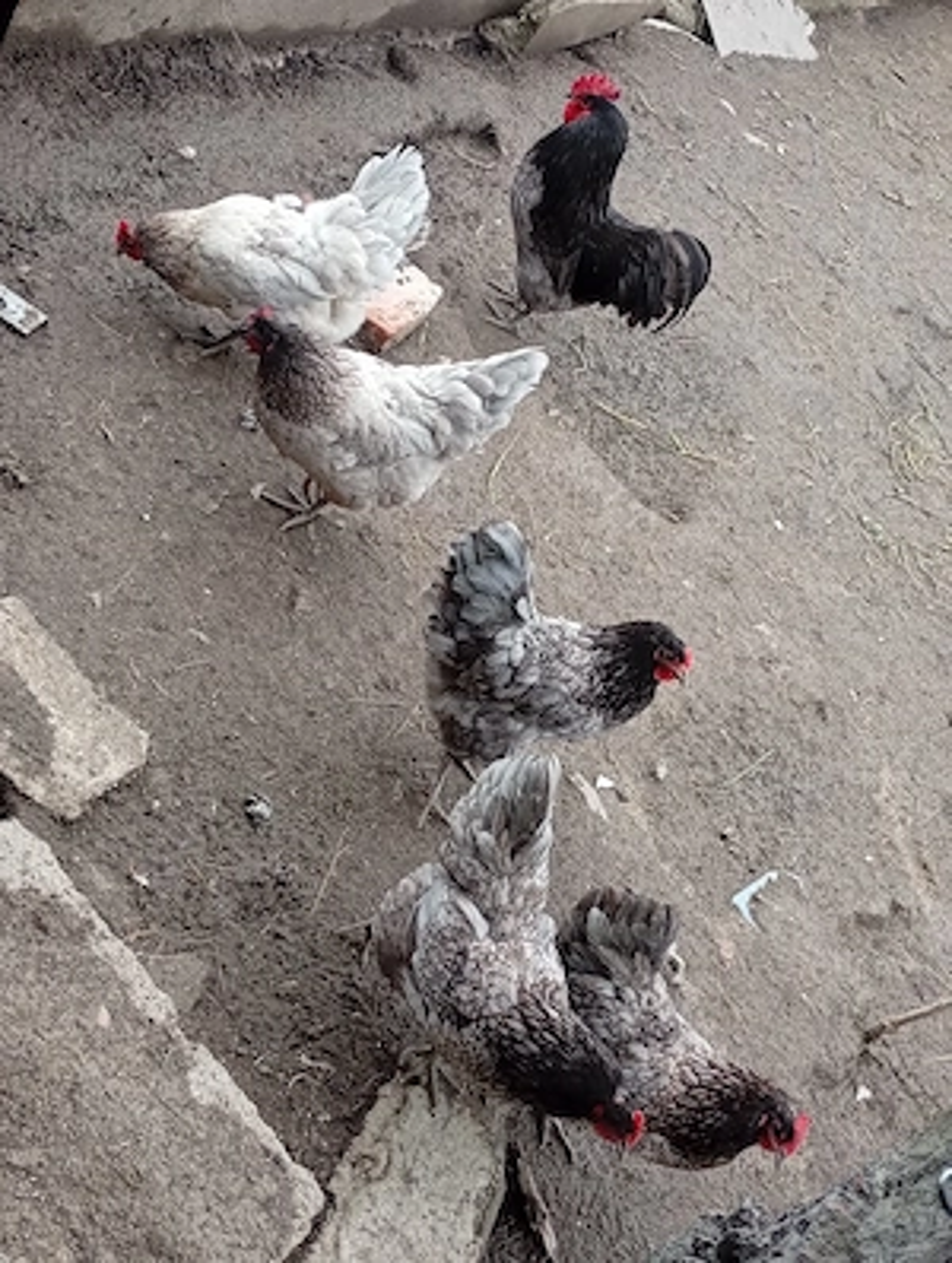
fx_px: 1681
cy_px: 632
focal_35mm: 46
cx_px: 476
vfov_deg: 41.2
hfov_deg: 31.6
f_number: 1.8
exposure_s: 1/333
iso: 51
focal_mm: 3.84
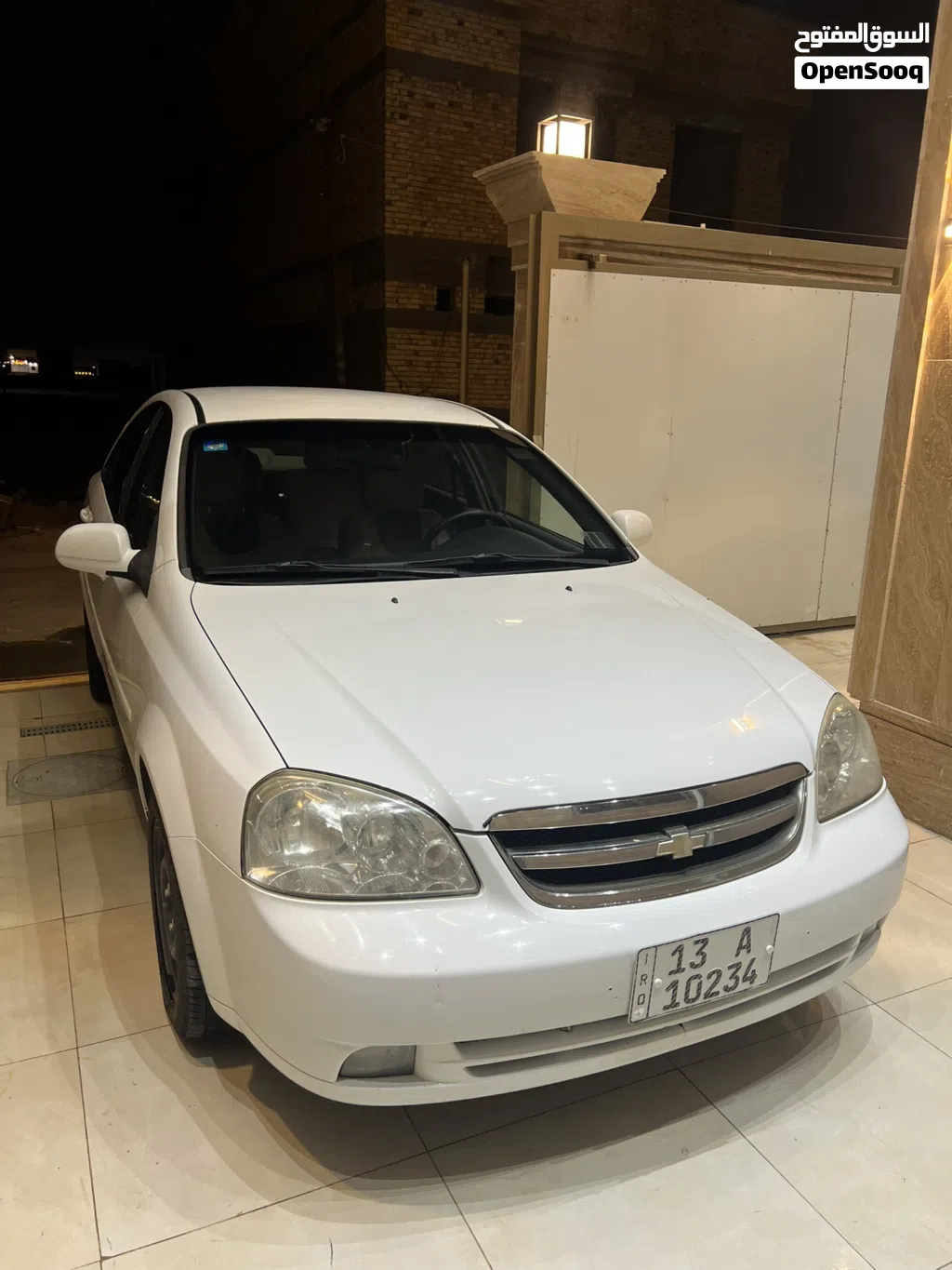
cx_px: 476
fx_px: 953
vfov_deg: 67.3
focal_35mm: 26
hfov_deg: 53.1
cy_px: 635
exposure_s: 1/100
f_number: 1.5
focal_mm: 5.7
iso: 125
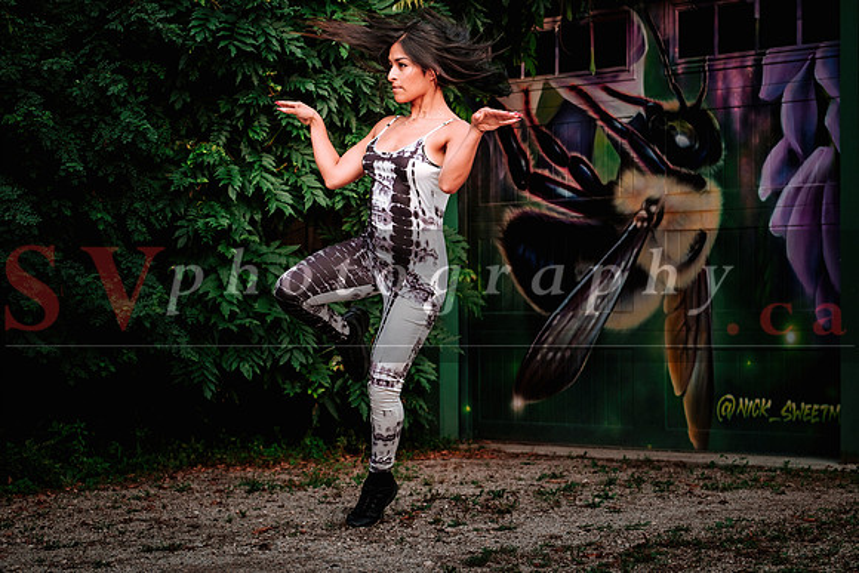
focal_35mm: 85
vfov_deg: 16.0
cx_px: 481
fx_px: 2035
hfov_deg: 23.8
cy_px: 316
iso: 500
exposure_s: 1/800
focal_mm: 50
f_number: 2.8
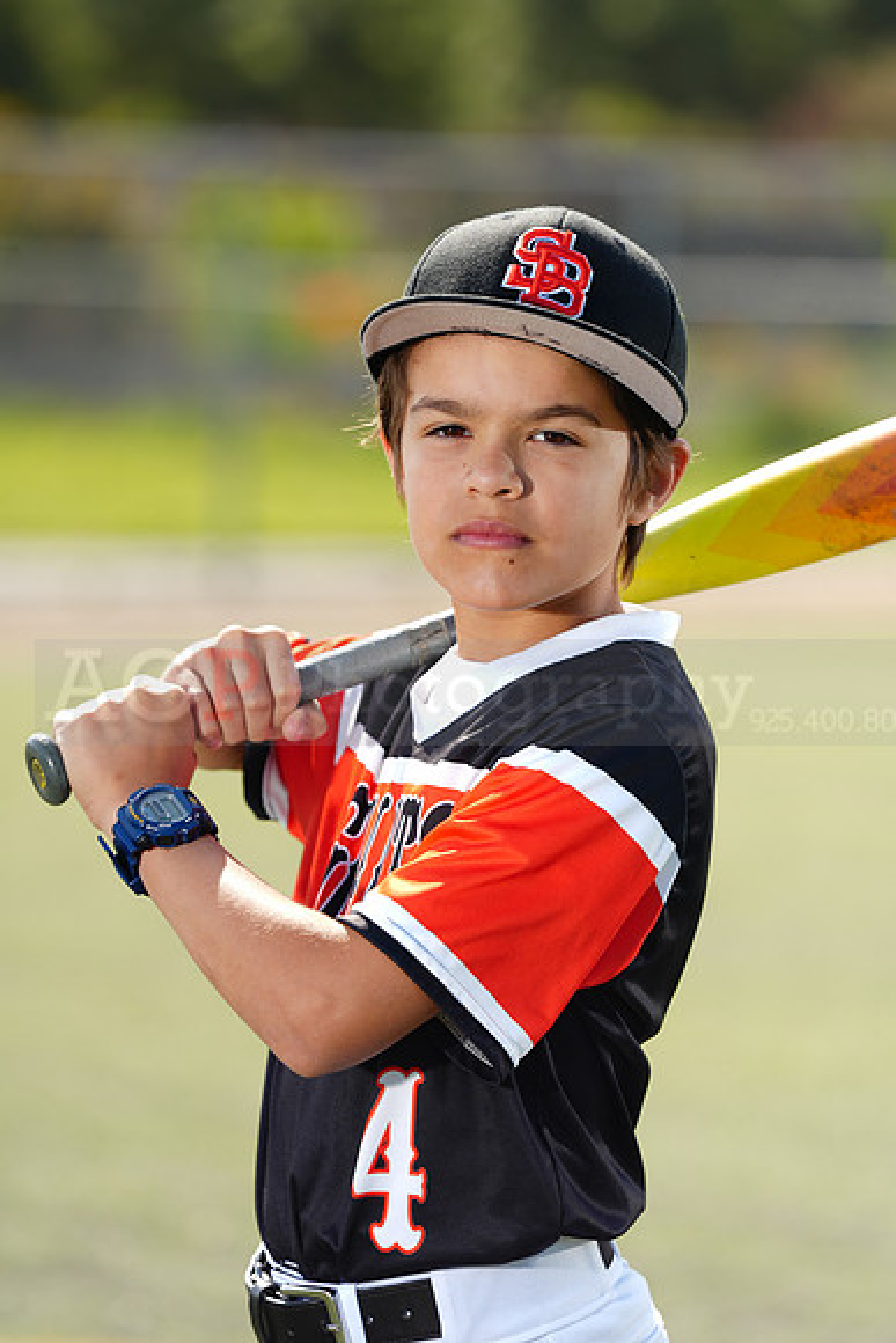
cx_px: 448
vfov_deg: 10.4
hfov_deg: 7.0
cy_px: 672
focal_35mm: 197
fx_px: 7350
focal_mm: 197
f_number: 4.5
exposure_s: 1/250
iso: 64
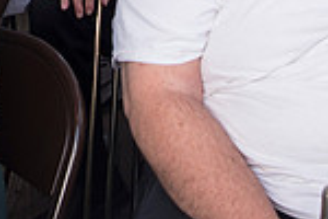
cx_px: 59
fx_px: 847
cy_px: -194
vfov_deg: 13.1
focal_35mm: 93
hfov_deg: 21.6
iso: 250
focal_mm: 24
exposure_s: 1/320
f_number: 4.5
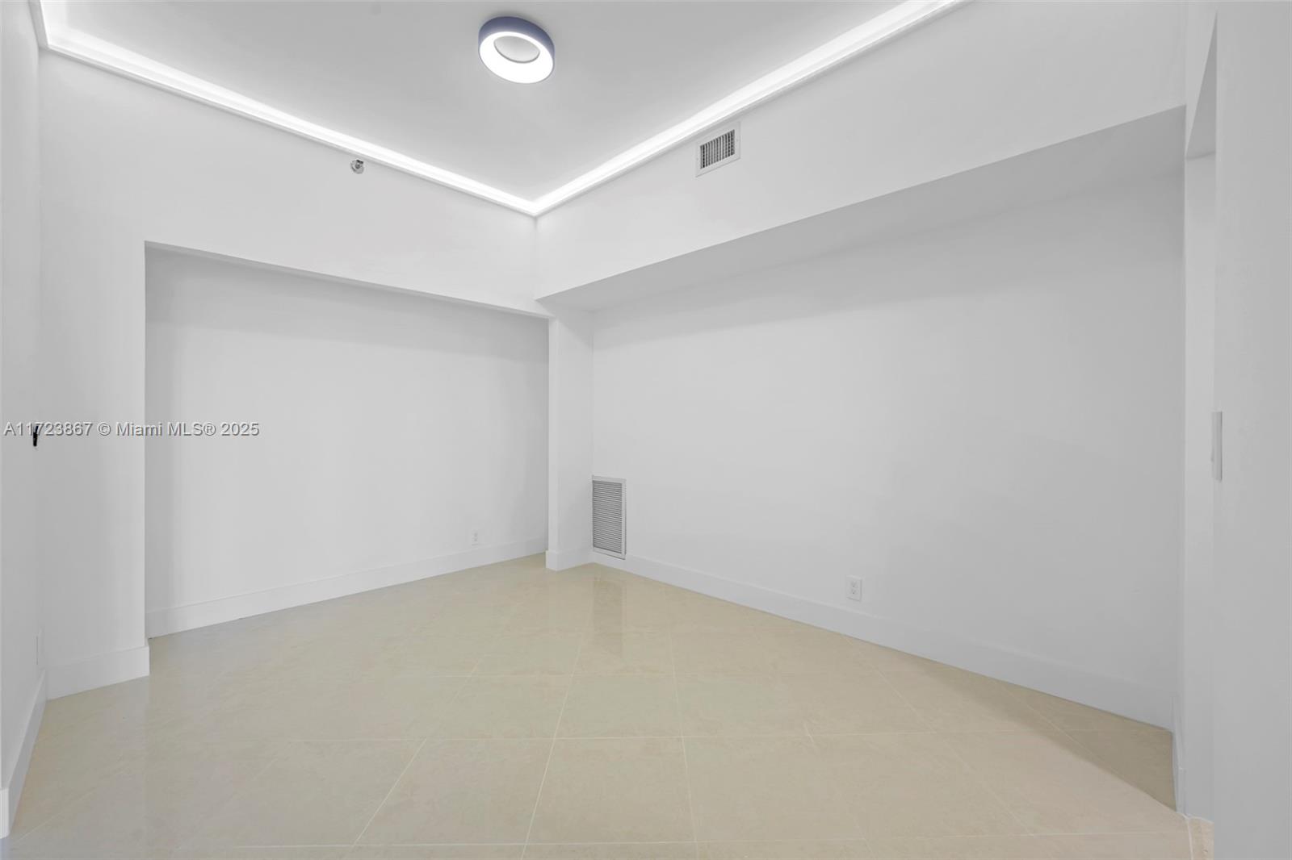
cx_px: 646
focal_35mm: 14
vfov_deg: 81.2
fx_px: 502
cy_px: 430
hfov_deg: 104.3
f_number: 9
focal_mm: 14
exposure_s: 1/1.25
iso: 100
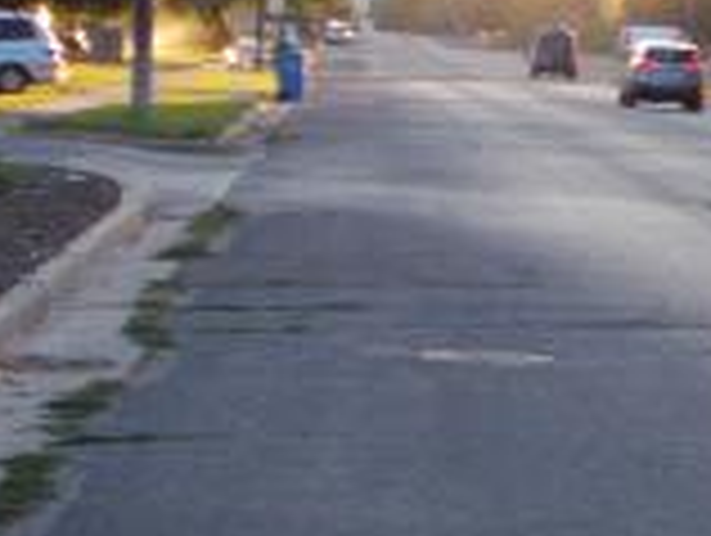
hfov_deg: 9.4
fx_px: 4155
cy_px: 144
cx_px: 1202
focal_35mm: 202
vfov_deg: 7.4
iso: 80
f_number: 4.5
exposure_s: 1/40
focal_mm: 9
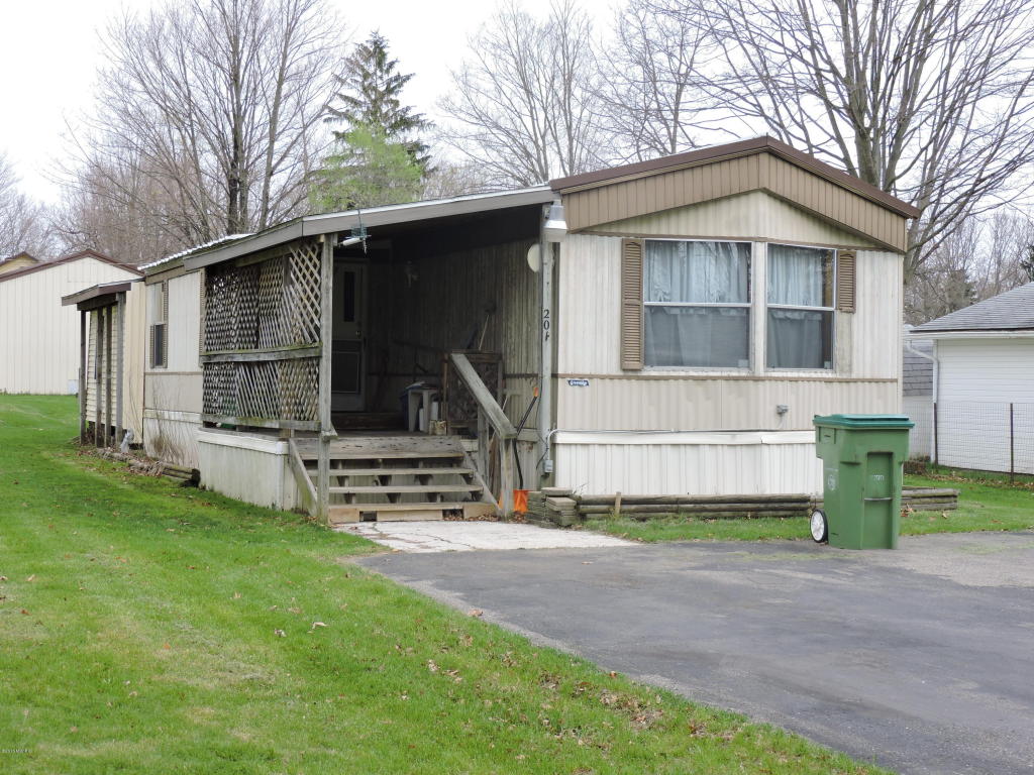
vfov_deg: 29.1
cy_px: 388
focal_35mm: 50
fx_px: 1494
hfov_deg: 38.2
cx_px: 517
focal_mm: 8.9
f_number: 3.6
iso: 100
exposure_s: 1/320
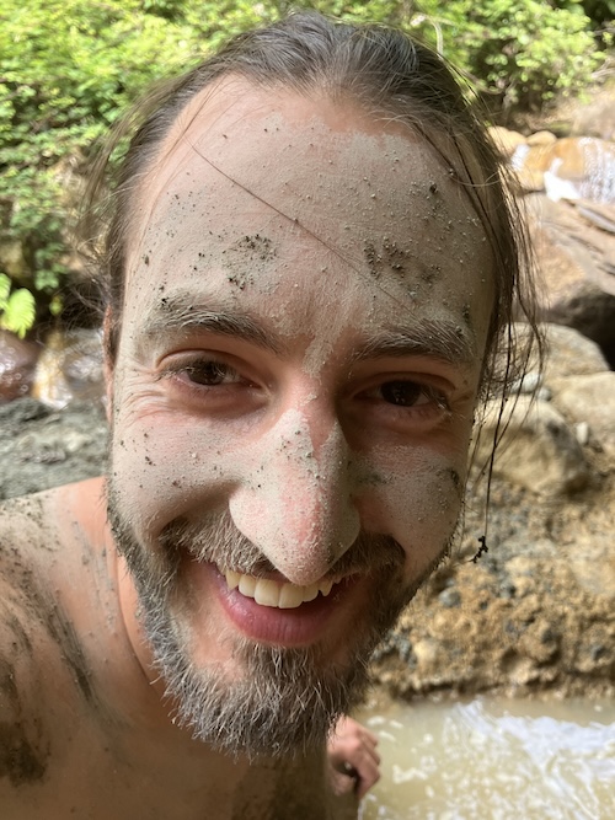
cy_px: 410
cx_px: 308
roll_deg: +0.3
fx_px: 663
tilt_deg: -18.7
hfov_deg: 49.7
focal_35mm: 28
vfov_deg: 63.5
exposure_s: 1/121
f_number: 1.8
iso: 64
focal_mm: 3.99
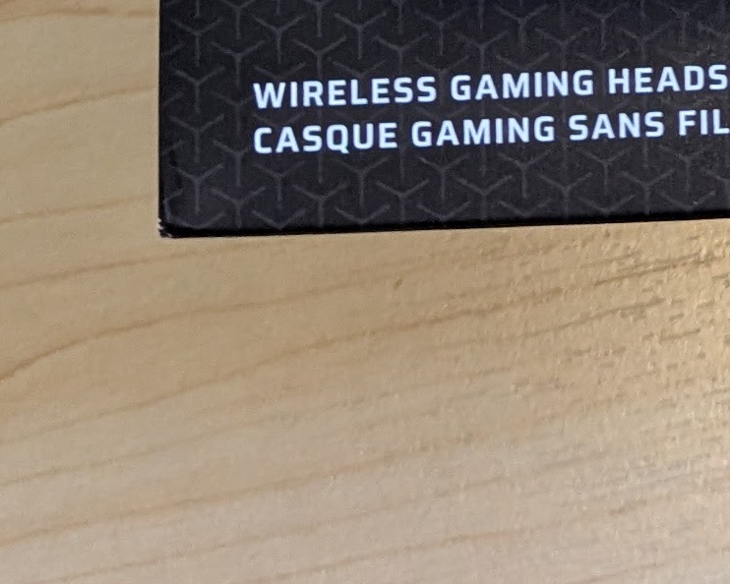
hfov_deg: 14.3
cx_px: 935
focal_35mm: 129
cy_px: -688
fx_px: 2788
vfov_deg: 10.7
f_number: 1.85
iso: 467
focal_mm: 6.81
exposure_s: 1/106
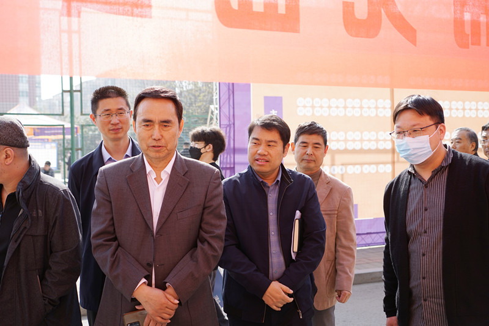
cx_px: 244
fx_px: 598
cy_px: 163
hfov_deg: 44.5
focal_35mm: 44
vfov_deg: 30.5
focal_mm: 44
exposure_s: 1/500
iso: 250
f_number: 5
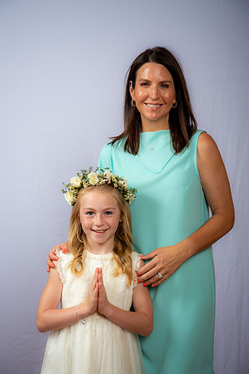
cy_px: 187
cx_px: 124
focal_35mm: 66
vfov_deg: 30.5
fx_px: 686
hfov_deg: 20.6
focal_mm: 66
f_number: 6.3
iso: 250
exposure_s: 1/160
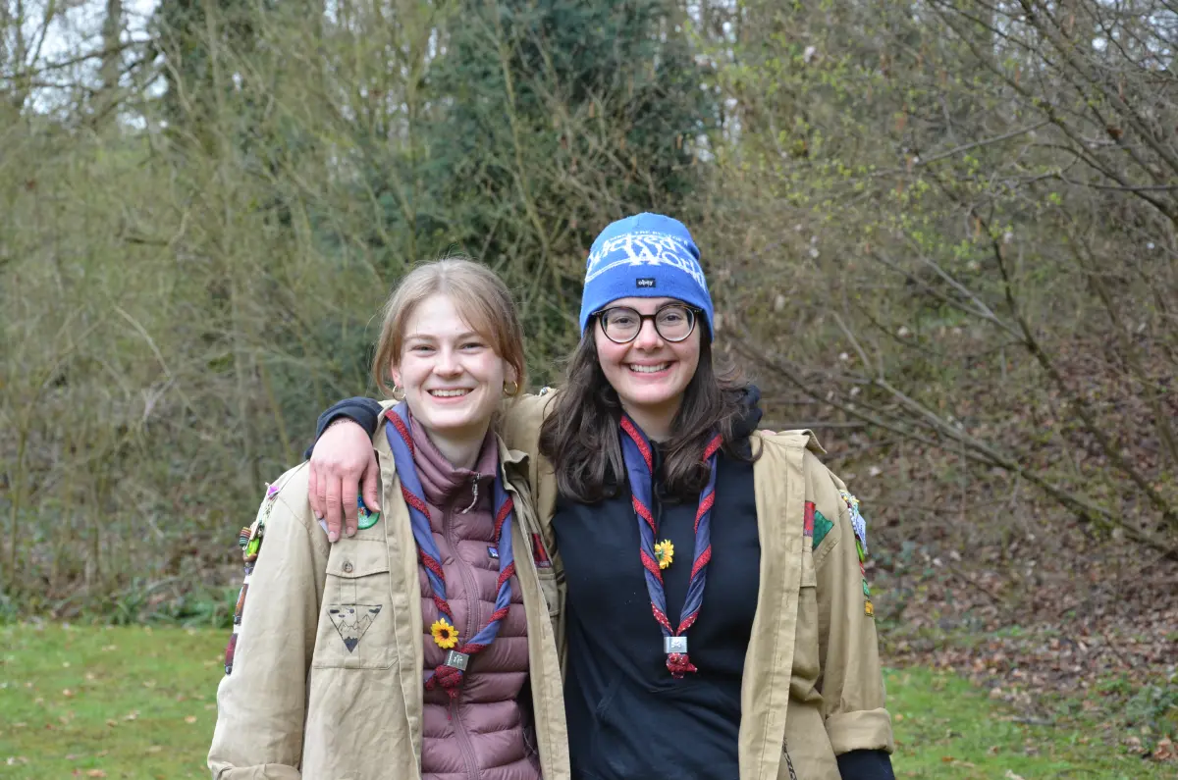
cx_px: 589
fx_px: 3037
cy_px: 390
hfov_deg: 22.0
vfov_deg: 14.6
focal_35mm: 93
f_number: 5.6
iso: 400
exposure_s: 1/125
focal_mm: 62
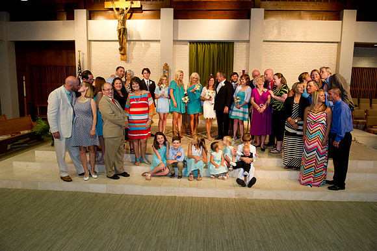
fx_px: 272
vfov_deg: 49.5
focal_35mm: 26
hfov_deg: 69.4
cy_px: 126
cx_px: 188
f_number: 4.5
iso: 1250
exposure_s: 1/160
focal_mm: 26
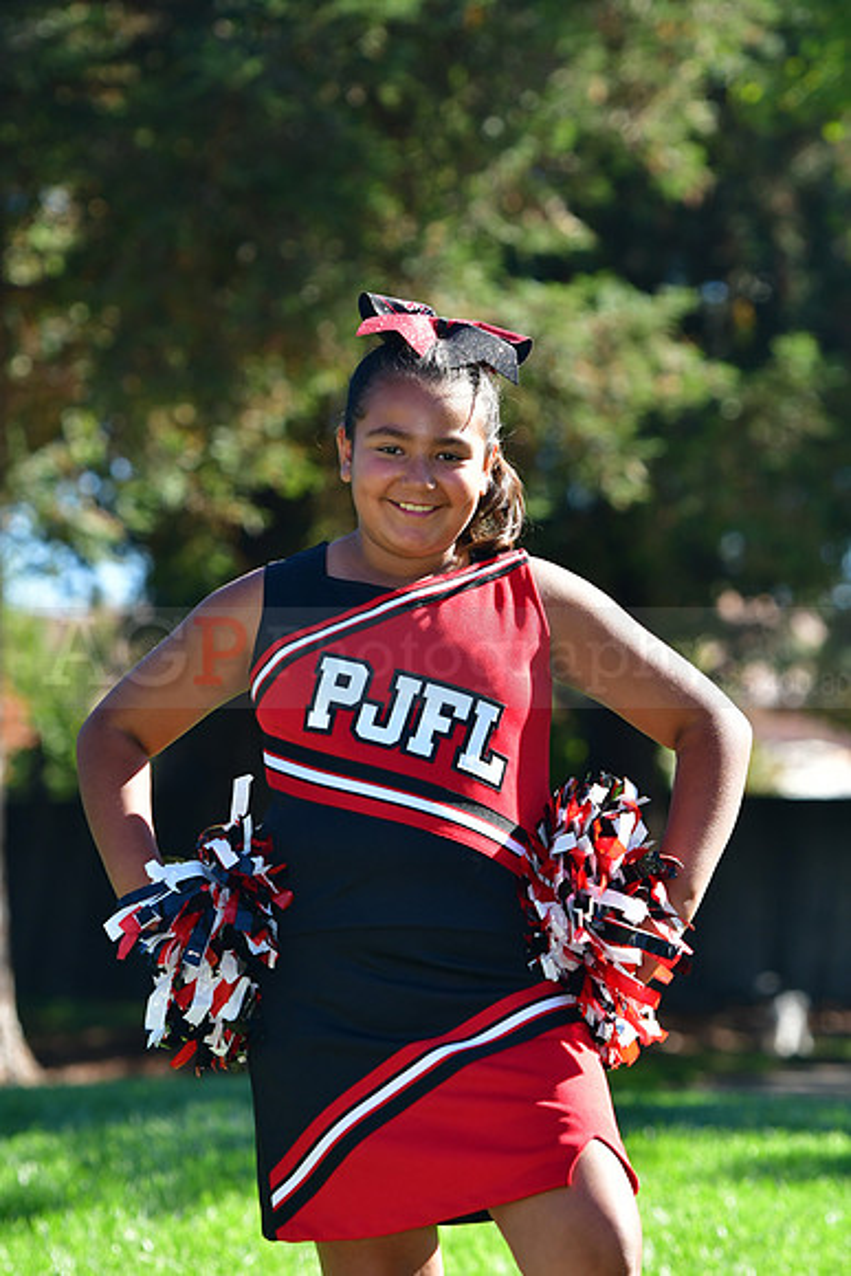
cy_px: 638
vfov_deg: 11.0
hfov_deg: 7.3
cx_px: 426
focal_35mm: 188
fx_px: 6644
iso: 400
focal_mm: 125
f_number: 4.5
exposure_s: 1/800
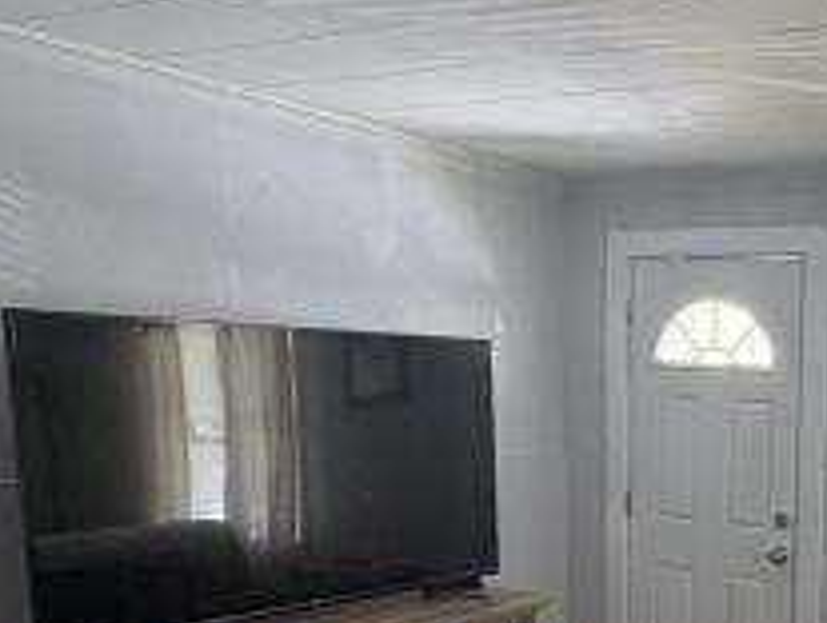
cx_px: 905
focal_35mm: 45
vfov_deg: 31.1
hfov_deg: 35.9
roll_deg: -3.0
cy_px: 531
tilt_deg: -7.5
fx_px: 1077
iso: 125
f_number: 2.2
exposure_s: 1/60
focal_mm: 2.22
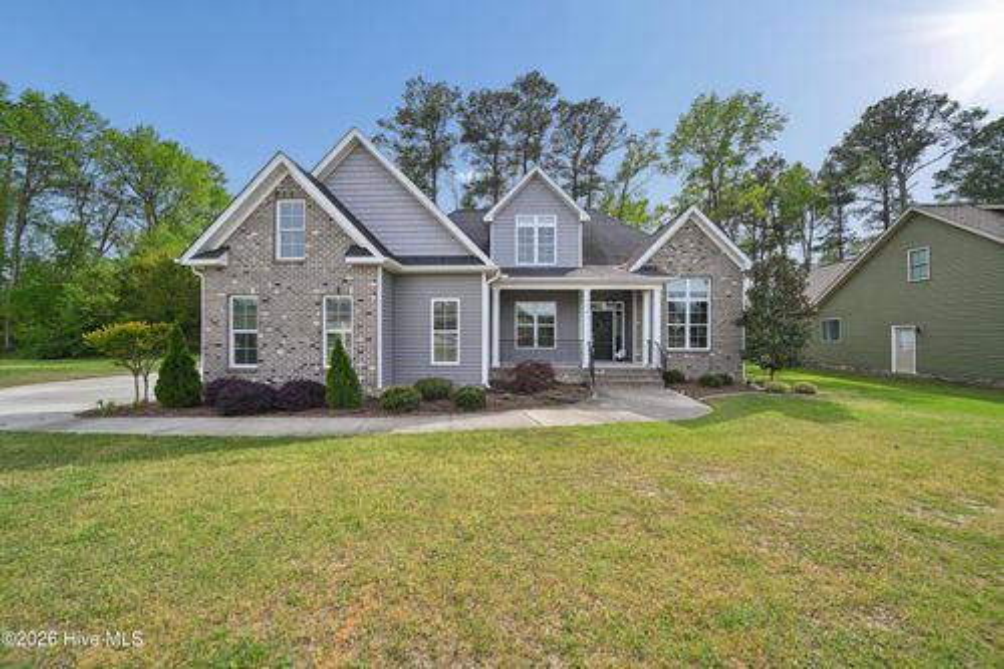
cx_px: 502
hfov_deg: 112.6
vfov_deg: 90.0
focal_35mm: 12
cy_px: 334
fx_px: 335
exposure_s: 1/500
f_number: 2.8
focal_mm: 12
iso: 400
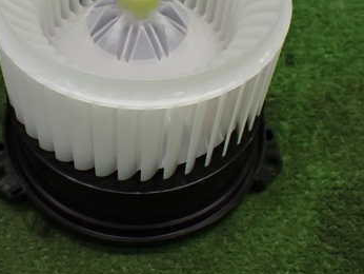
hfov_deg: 36.5
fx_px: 547
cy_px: 76
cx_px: 124
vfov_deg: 27.8
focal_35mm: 52
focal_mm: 5.4
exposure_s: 1/125
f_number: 2.3
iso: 320
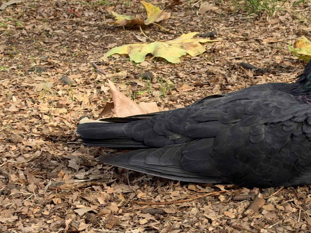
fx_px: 862
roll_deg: +2.6
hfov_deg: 20.3
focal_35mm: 96
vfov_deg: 15.4
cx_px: 225
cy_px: 124
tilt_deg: -22.9
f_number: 2.8
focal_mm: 6.93
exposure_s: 1/220
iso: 64
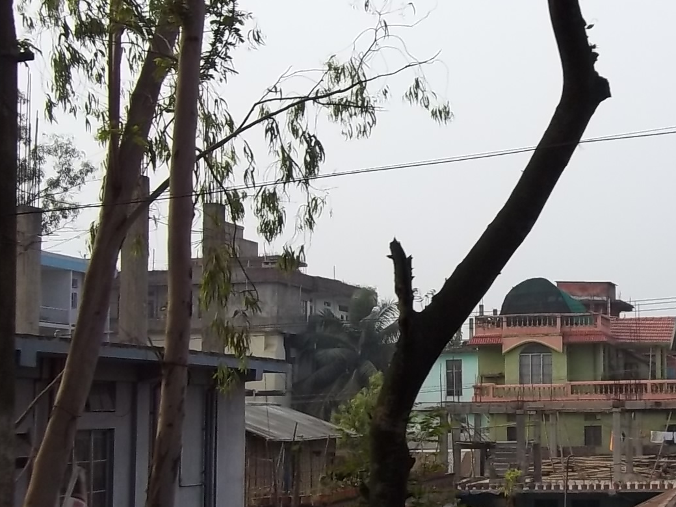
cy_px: 317
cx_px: 646
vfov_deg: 23.2
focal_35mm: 63
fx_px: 1230
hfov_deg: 29.1
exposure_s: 1/800
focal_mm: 5.7
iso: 80
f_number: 2.9
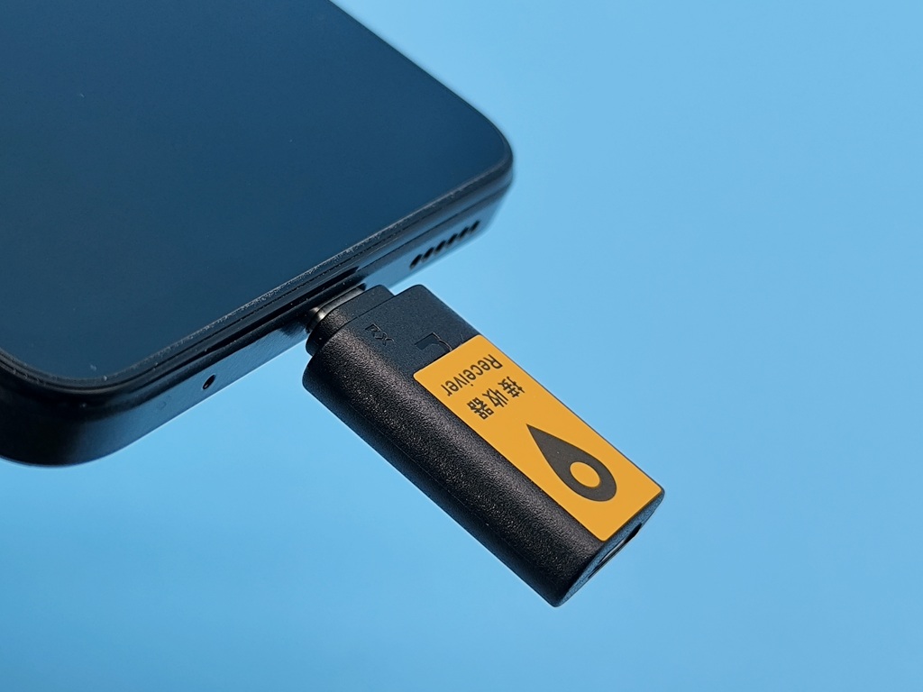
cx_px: 462
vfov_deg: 21.9
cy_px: 346
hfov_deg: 29.0
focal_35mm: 67
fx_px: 1786
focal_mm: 6.14
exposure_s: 1/100
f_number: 1.65
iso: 250
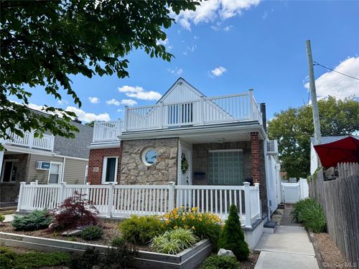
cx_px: 180
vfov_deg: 56.8
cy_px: 134
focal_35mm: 24
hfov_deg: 71.6
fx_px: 249
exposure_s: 1/2525
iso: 80
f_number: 1.78
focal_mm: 6.76
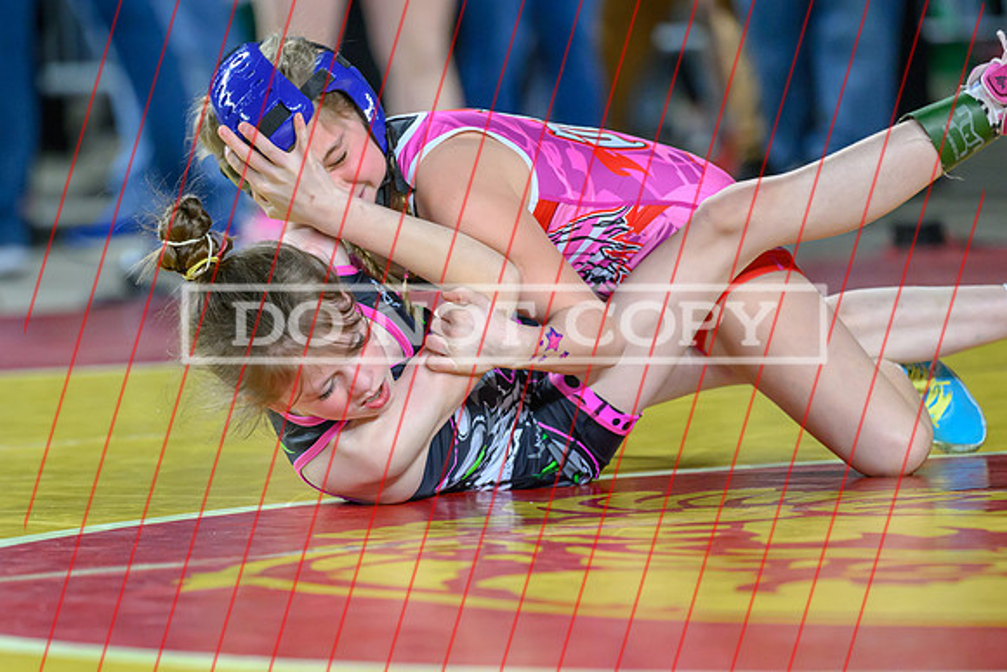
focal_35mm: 306
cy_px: 492
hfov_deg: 6.7
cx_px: 242
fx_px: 8574
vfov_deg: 4.5
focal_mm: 200
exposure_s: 1/800
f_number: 3.5
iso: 4000
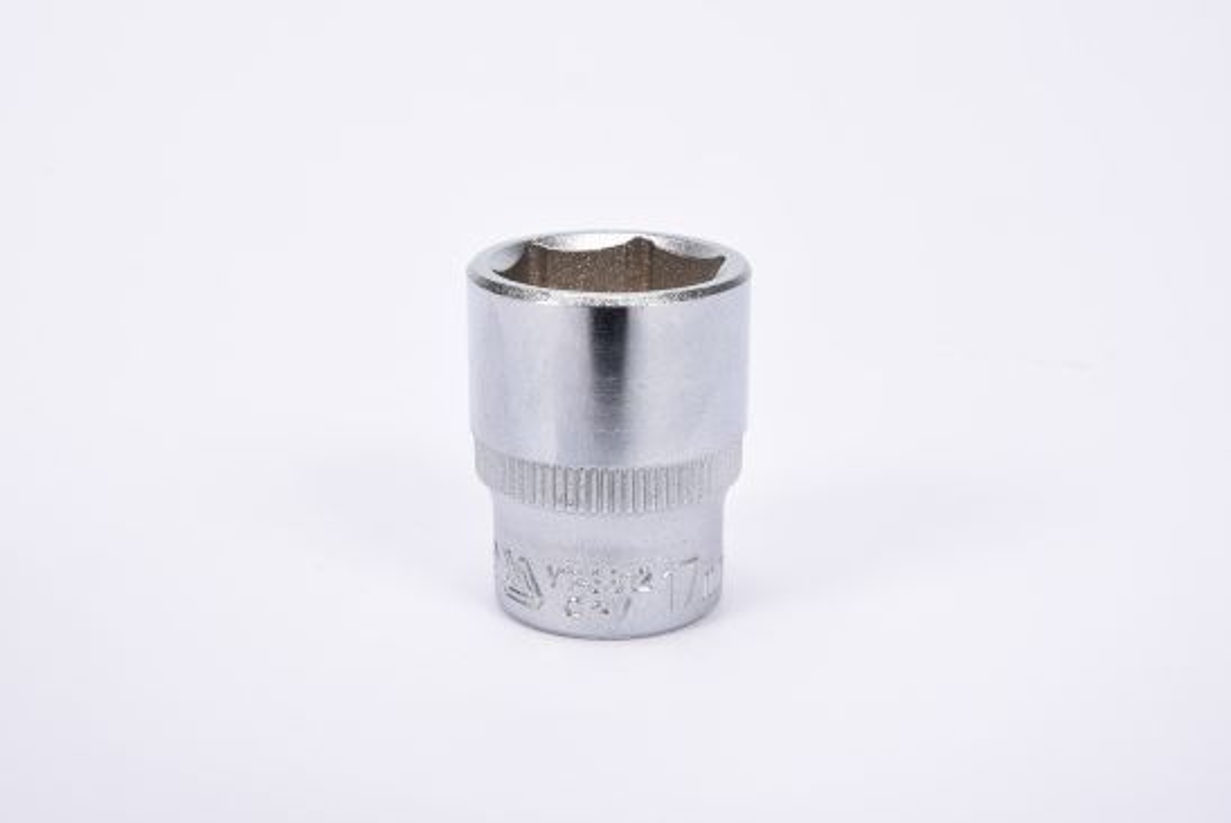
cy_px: 412
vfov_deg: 18.2
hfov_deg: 27.0
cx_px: 616
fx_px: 2567
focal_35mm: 75
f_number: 16
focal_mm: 50
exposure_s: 1/125
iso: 250
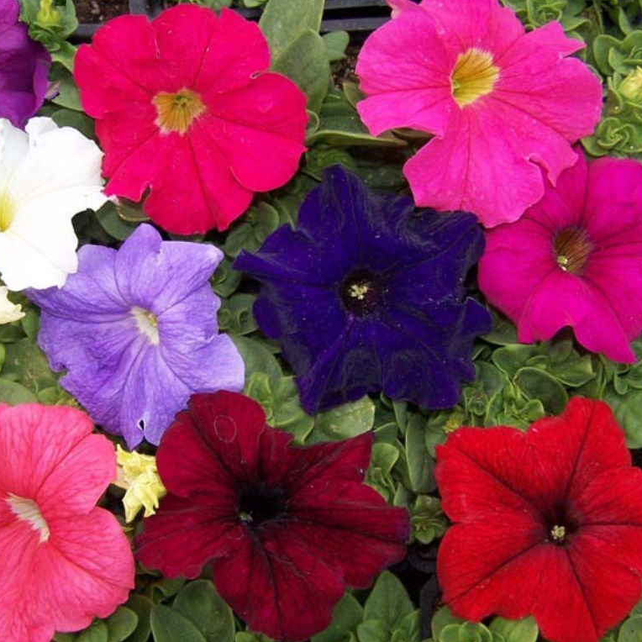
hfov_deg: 37.5
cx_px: 274
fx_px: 944
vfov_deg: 37.6
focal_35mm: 45
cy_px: 321
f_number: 2.8
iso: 80
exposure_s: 1/800
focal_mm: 6.3
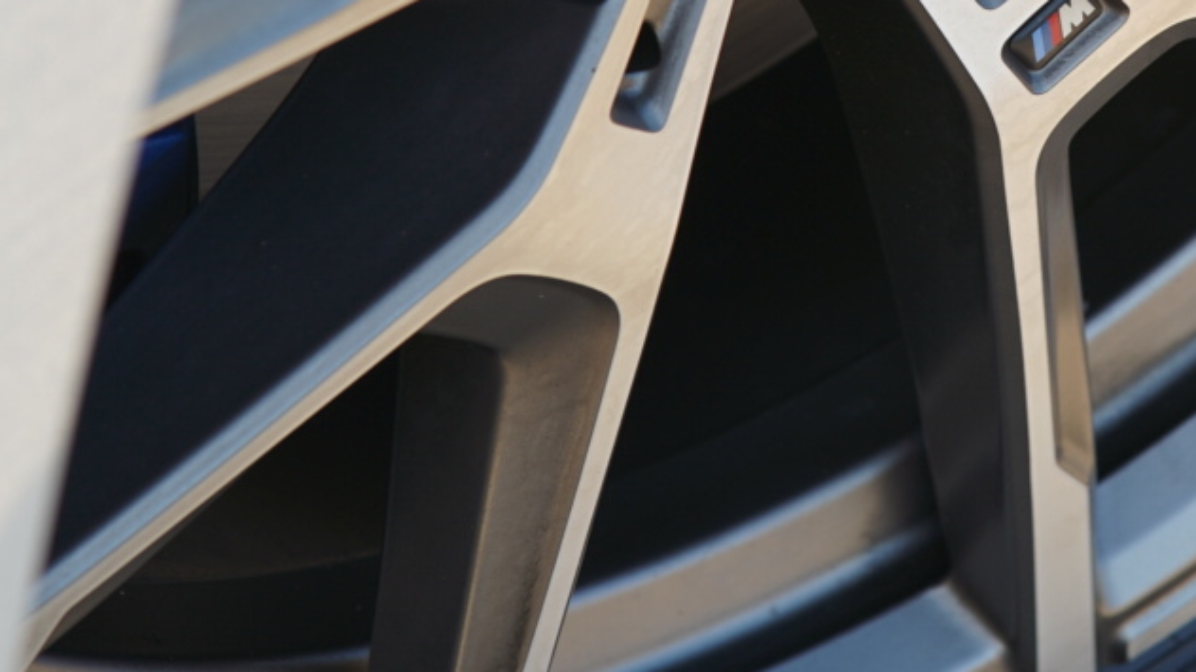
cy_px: -170
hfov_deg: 9.4
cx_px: 1007
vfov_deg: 5.3
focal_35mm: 228
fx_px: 7228
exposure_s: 1/200
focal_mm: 85
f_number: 4.5
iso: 100
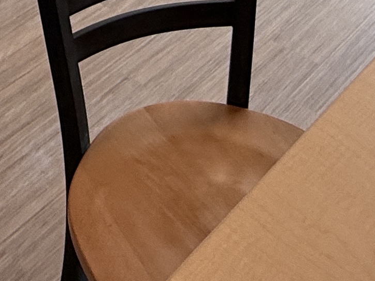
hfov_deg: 23.1
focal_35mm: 78
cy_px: -374
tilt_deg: -9.0
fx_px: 845
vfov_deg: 13.9
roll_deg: +1.3
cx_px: -67
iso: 80
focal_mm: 2.22
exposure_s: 1/120
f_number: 2.2
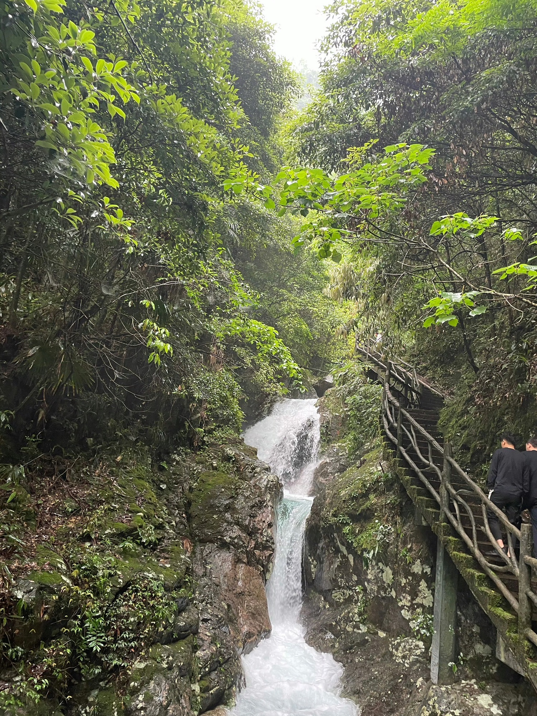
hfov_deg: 53.1
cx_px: 268
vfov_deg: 67.3
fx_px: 538
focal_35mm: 26
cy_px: 358
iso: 125
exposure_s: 1/62
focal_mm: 4.2
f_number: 1.6
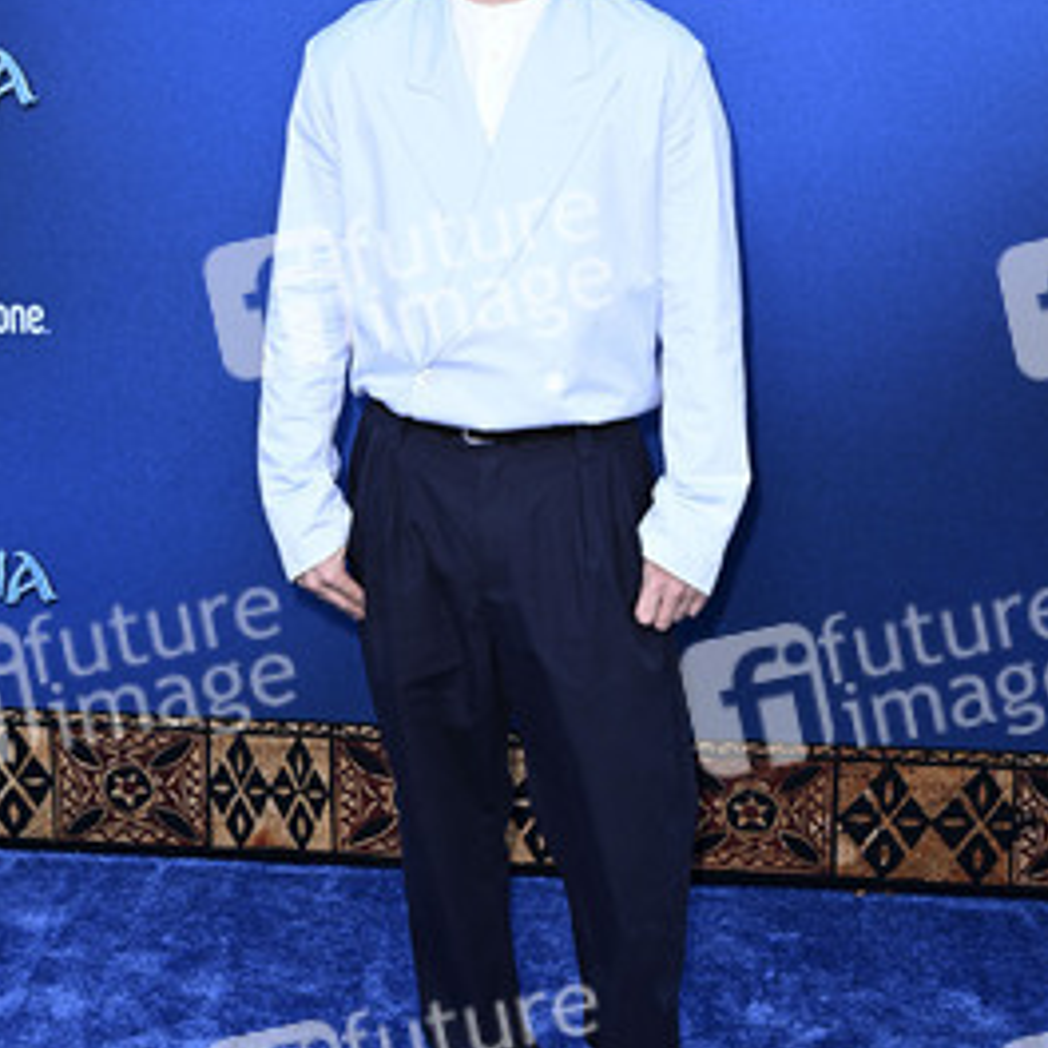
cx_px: 524
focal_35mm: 58
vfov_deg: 29.5
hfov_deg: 29.6
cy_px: 484
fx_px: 1987
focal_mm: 45
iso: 800
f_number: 6.3
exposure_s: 1/250
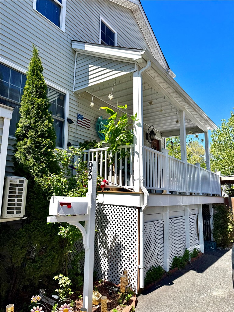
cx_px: 117
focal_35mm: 24
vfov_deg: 71.6
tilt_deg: +10.8
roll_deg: -0.1
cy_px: 156
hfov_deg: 56.8
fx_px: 216
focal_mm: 6.76
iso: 80
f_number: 1.78
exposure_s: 1/3425
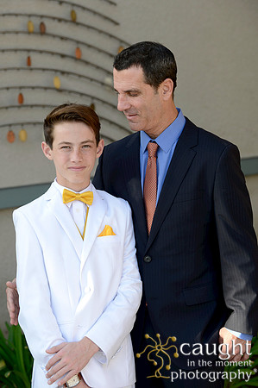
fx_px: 1024
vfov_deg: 21.5
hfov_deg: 14.4
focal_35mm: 95
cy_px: 194
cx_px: 129
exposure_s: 1/320
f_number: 4
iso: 250
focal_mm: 95
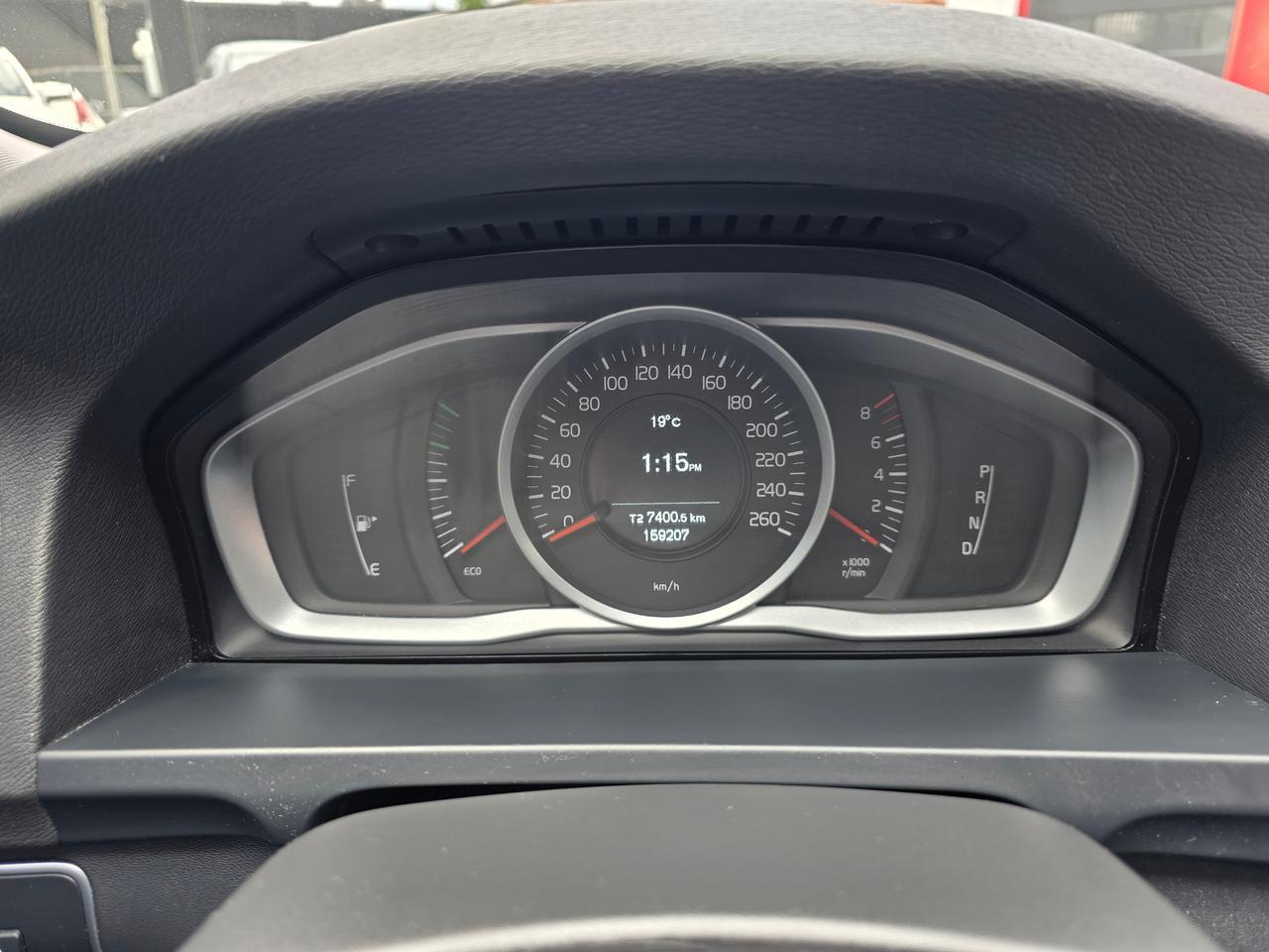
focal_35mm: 23
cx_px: 634
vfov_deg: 58.9
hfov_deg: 73.9
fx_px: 843
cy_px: 476
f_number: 1.7
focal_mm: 6.3
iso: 16
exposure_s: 1/54.7
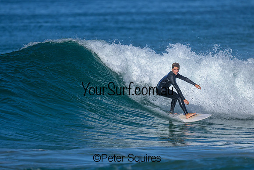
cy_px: 71
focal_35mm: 929
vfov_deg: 1.5
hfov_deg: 2.2
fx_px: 6557
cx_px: 118
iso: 200
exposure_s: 1/2000
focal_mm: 800
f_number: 6.3
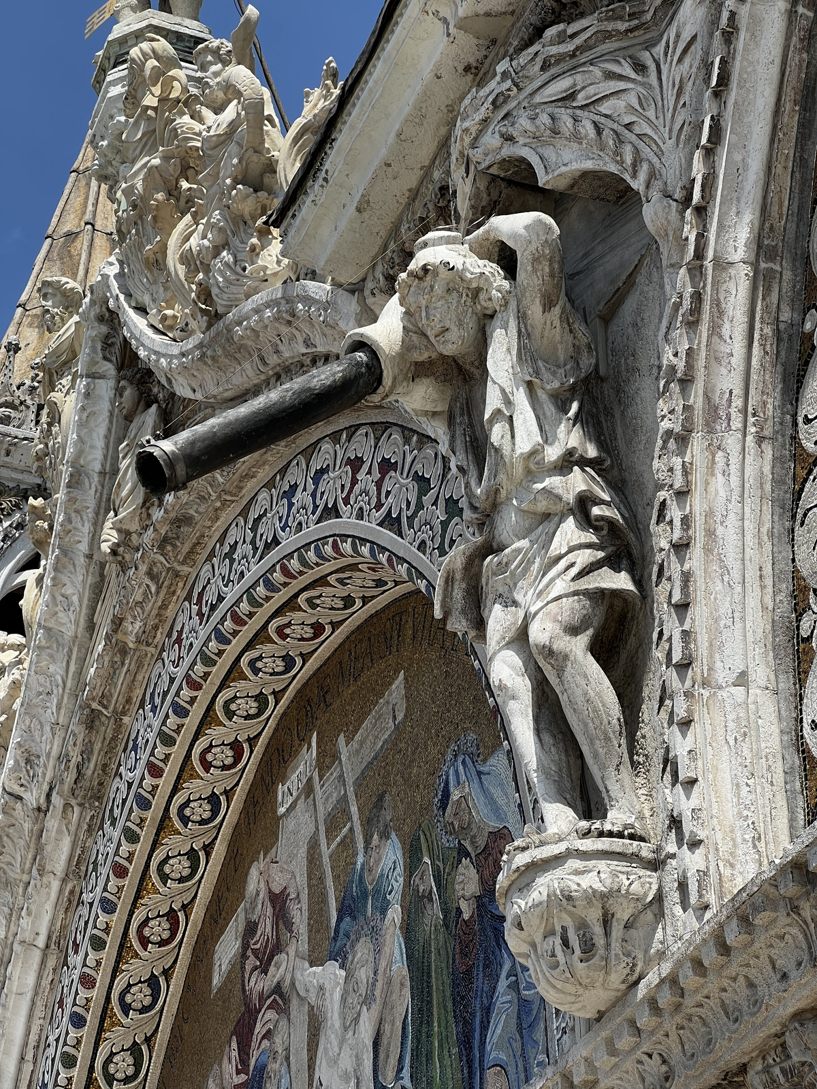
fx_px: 2423
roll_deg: -0.5
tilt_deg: +36.3
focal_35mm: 77
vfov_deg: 25.3
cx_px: 408
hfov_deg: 19.1
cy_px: 544
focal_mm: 9
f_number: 2.8
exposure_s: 1/809
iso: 32
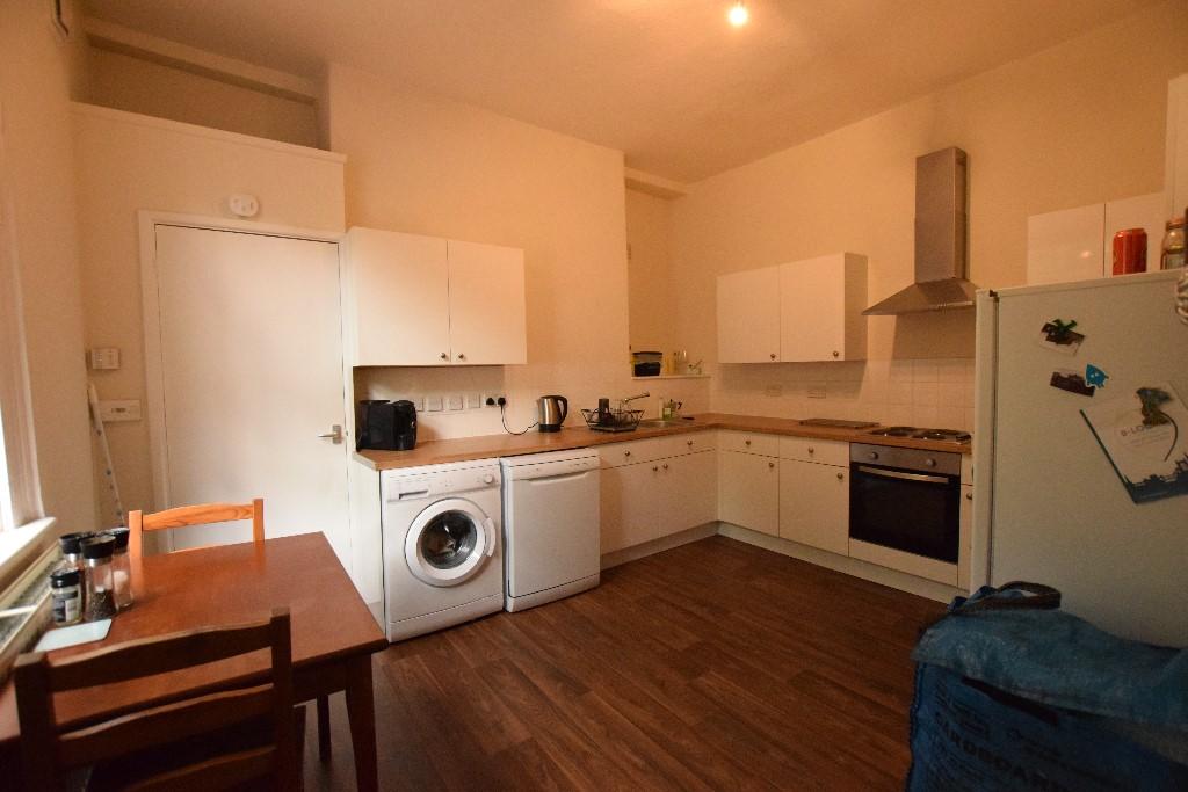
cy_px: 396
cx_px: 594
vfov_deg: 77.3
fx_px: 495
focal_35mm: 15
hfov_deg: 100.4
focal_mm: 10
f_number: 4
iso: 6400
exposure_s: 1/400
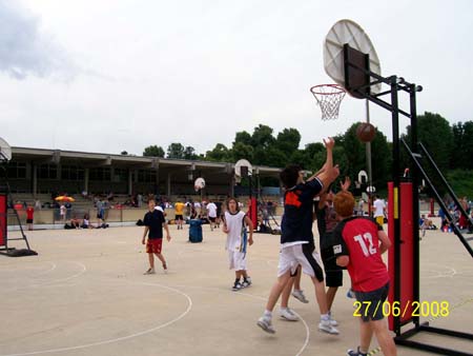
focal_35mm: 34
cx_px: 236
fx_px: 465
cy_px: 178
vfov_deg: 41.8
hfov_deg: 53.9
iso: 80
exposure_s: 1/289
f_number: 5.1
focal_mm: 5.6
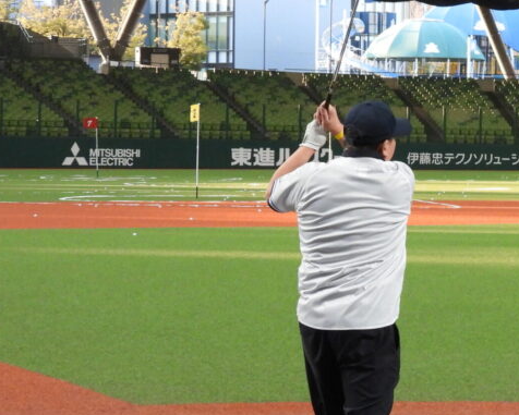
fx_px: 2212
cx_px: 612
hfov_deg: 13.1
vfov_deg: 10.7
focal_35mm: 144
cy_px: 164
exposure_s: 1/250
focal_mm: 10.7
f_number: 3.5
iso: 500
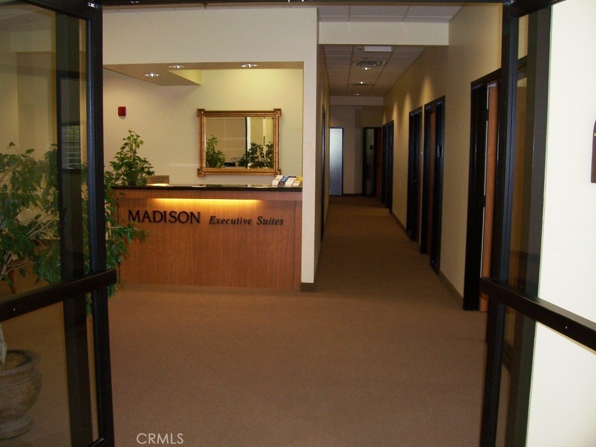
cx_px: 298
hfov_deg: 54.0
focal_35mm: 34
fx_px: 585
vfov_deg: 41.8
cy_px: 224
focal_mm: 5.6
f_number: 2.7
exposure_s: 1/60
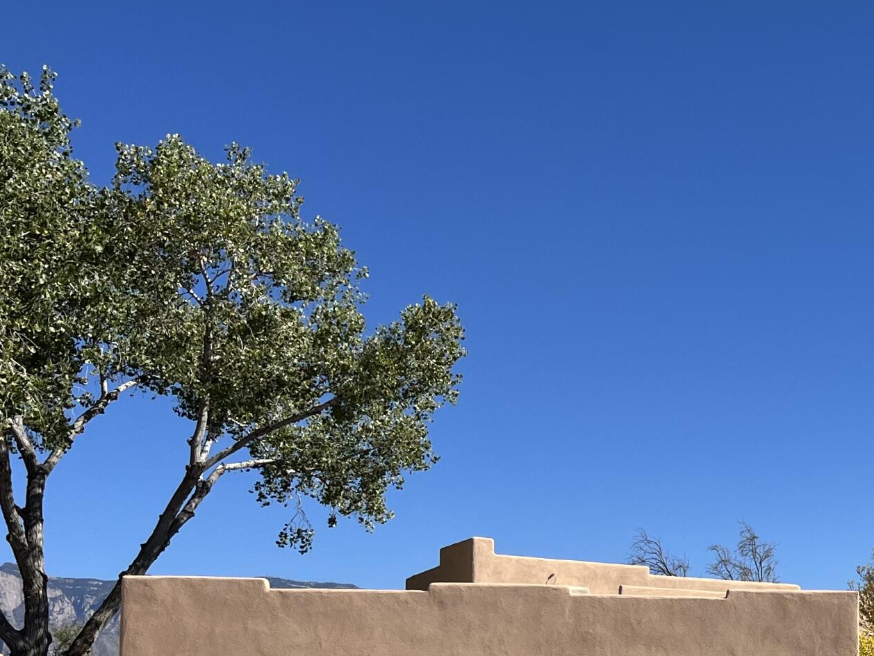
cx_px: 947
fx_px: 1566
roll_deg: +0.2
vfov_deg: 22.8
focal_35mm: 62
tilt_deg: +4.3
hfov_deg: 28.5
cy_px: 647
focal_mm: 5.1
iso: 50
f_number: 1.6
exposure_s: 1/4149
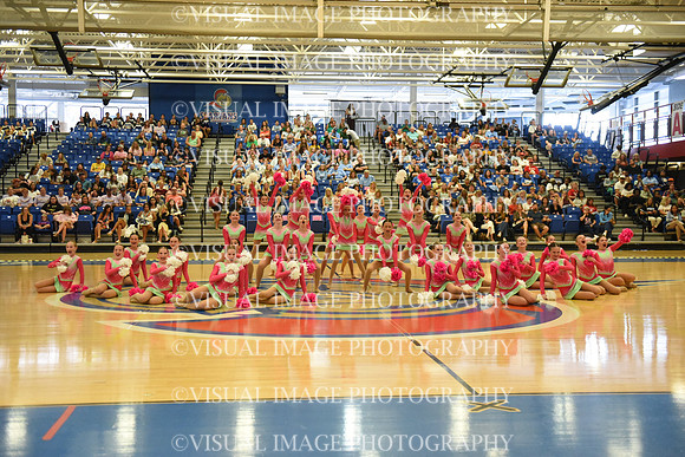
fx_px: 914
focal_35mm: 48
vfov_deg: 28.1
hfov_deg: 41.1
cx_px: 342
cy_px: 228
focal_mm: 48
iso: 8000
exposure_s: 1/1000
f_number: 2.8
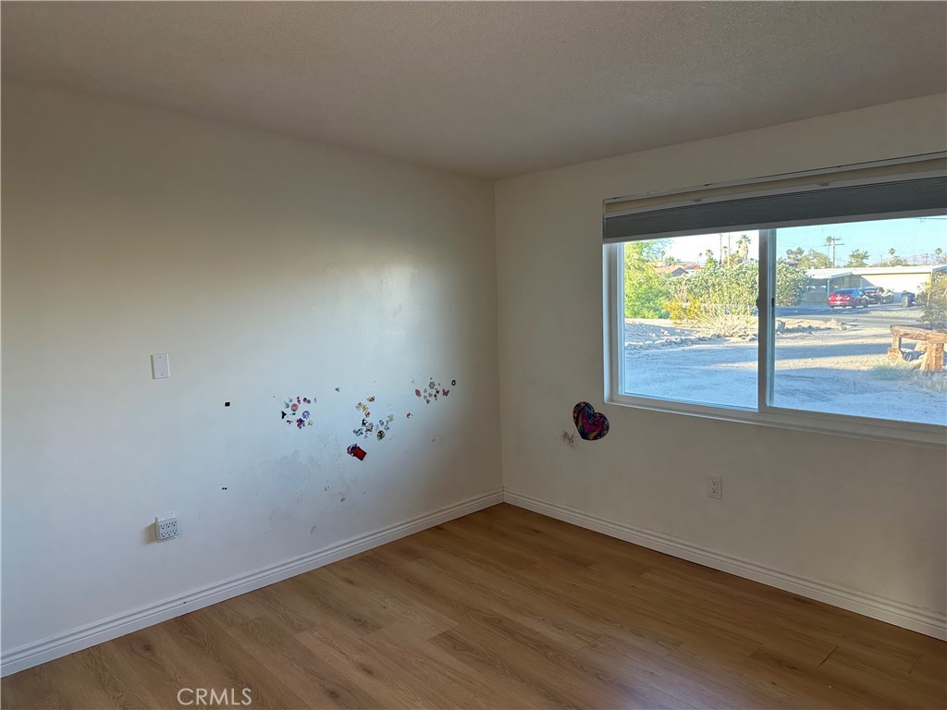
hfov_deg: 71.6
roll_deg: +1.2
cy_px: 355
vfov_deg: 56.8
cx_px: 474
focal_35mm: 24
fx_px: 657
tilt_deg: -5.1
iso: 100
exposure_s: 1/146
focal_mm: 6.86
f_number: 1.78
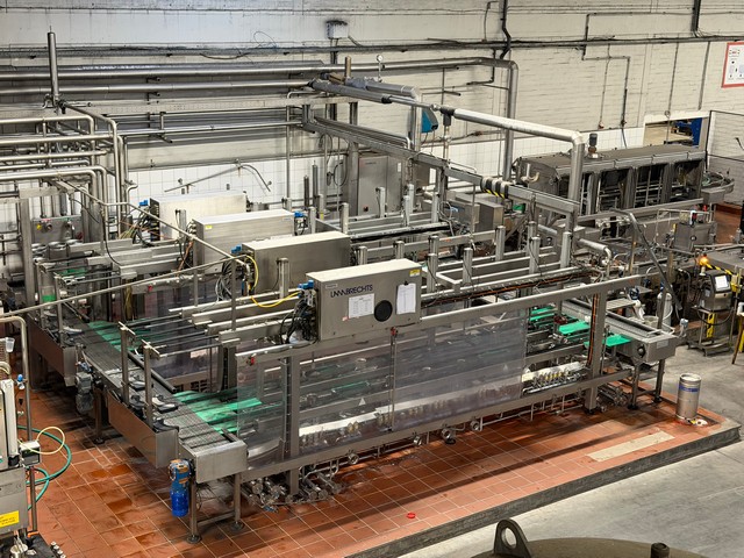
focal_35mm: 48
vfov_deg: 30.3
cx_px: 372
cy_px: 279
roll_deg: -1.7
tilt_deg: -17.3
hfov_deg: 39.7
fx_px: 1032
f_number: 1.78
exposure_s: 1/40
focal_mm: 6.76
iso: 400
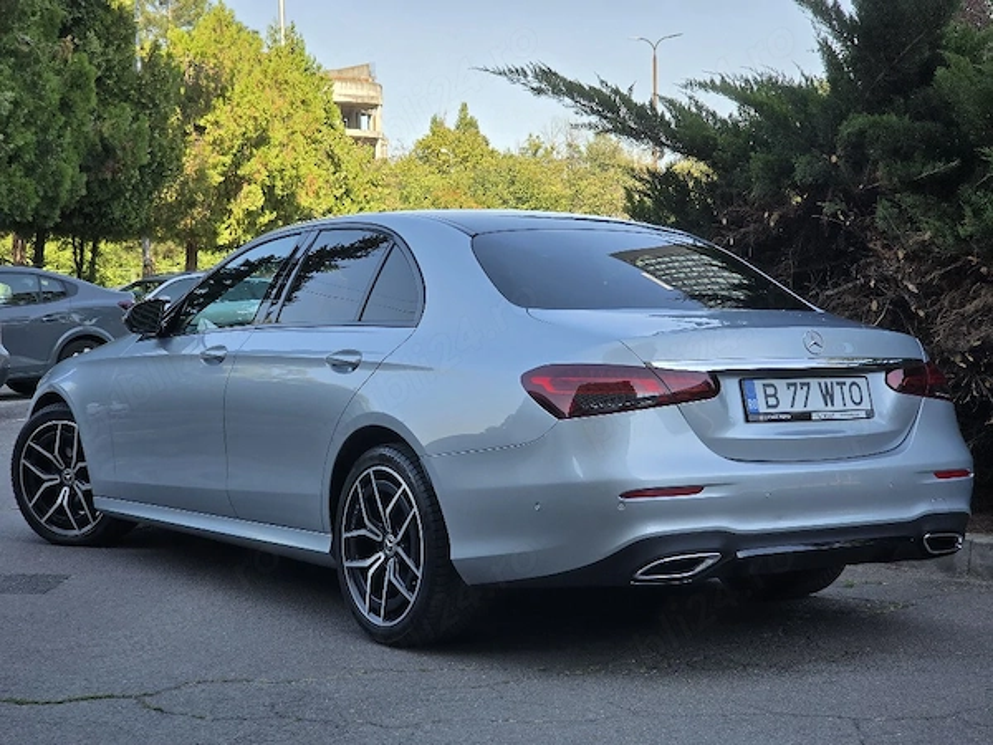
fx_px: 1979
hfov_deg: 28.2
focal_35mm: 69
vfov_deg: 21.3
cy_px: 372
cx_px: 496
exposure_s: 1/667
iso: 50
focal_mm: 7.9
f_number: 2.4
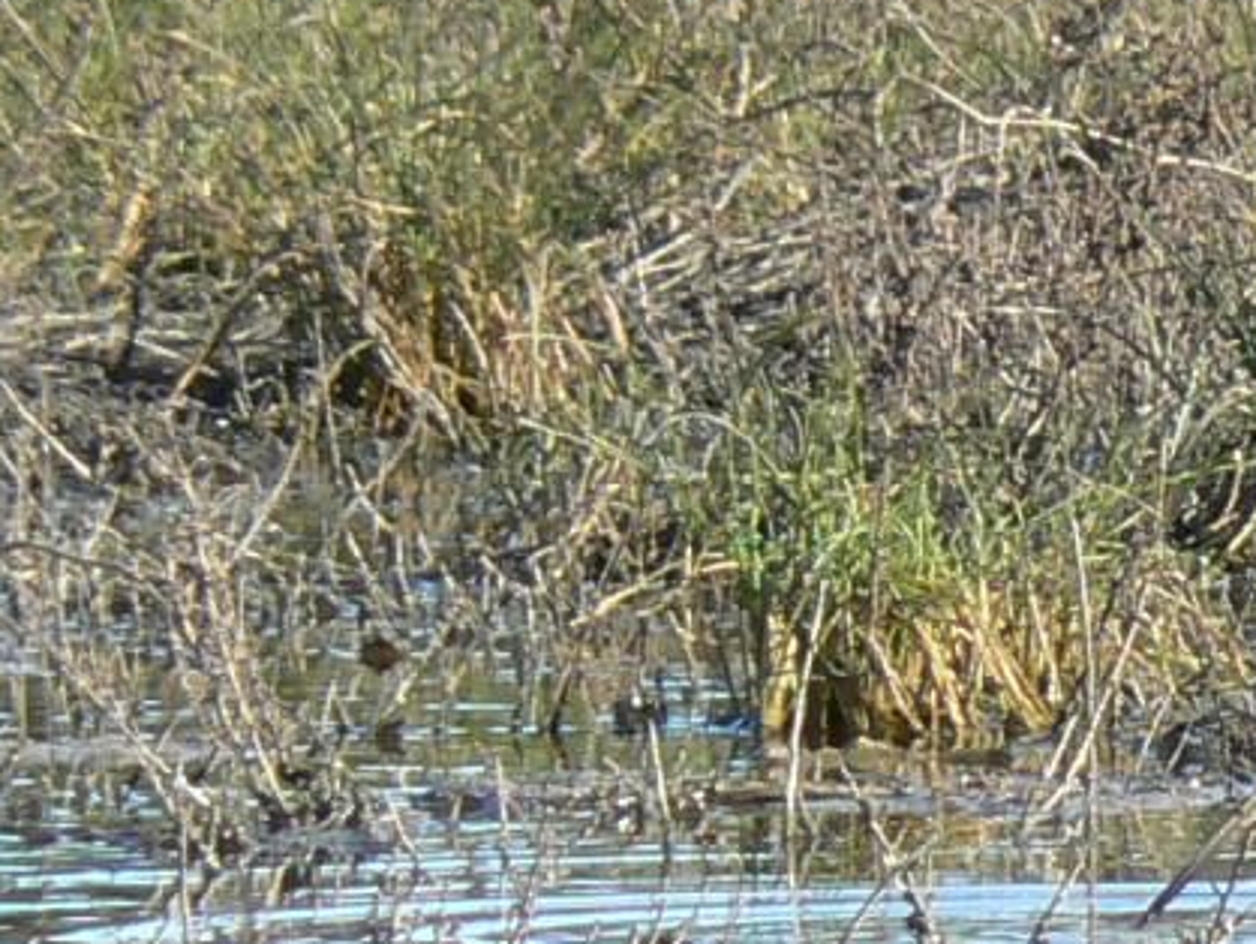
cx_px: 1100
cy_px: 664
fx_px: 29988
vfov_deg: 1.8
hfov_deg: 2.4
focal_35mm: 826
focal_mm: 72
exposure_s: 1/250
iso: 80
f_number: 5.6
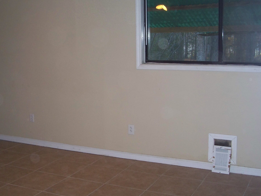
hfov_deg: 37.4
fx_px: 385
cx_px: 116
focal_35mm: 51
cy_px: 101
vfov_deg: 28.6
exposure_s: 1/60
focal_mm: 7.8
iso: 200
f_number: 2.8
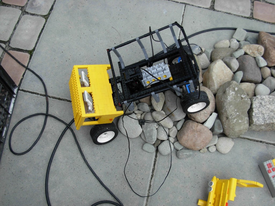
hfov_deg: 49.0
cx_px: 138
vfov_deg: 37.7
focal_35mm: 38
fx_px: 302
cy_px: 103
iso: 79
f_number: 2.9
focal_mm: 6.3
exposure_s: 1/256
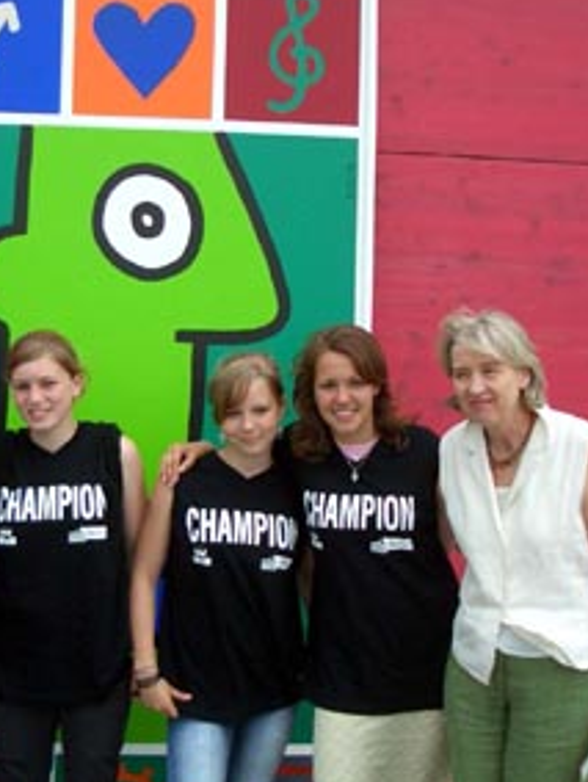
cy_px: 384
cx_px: 200
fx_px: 1537
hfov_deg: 21.6
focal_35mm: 68
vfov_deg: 28.5
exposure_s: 1/250
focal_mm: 5.8
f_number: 2.6
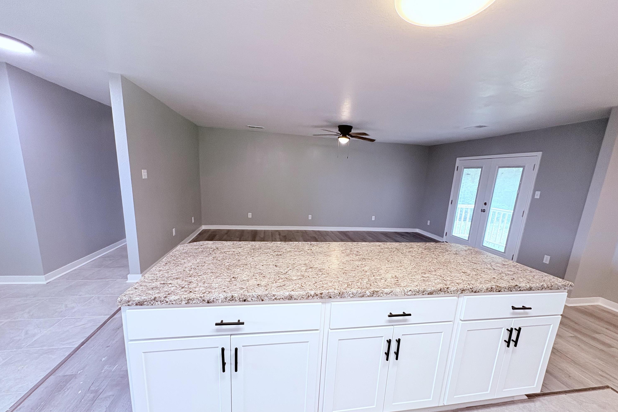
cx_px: 313
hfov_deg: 100.4
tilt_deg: -11.2
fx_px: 257
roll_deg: -2.8
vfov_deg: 77.1
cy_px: 229
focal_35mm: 15
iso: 200
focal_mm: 2.22
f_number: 2.2
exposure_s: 1/120
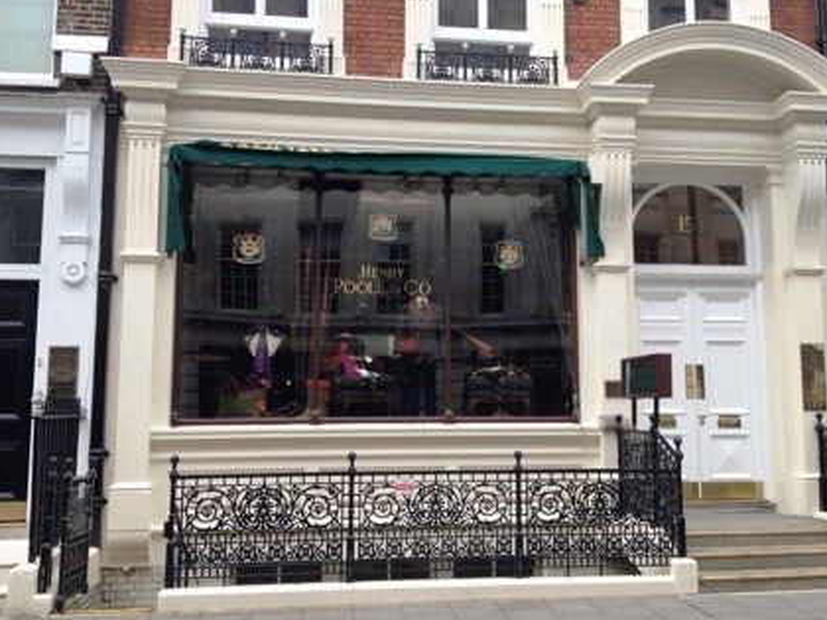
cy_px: 301
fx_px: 956
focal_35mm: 40
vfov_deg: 36.0
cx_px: 435
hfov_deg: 46.8
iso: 50
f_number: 2.4
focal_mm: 4.28
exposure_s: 1/120
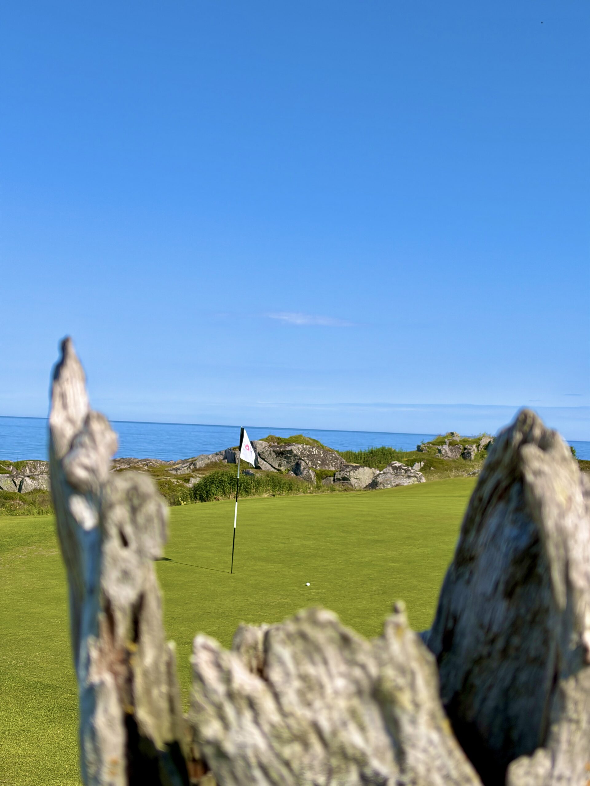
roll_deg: -3.3
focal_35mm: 52
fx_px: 1182
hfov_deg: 28.0
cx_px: 295
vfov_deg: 36.8
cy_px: 393
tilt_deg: +2.9
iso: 32
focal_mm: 5.96
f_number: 1.6
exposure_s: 1/3831
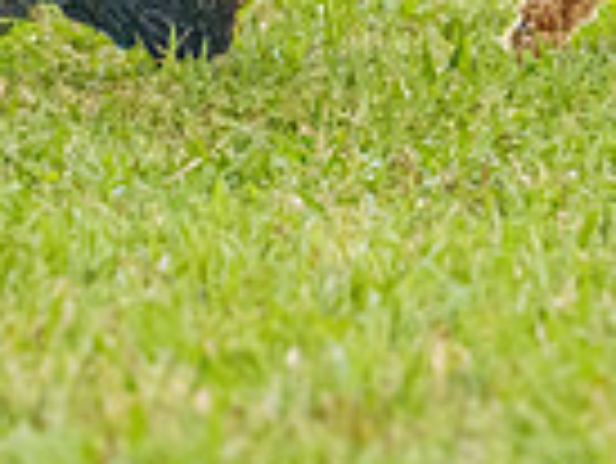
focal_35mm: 956
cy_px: -304
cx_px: 332
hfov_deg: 2.1
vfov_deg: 1.6
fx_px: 17027
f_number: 5.6
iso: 6400
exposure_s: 1/1000
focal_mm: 200
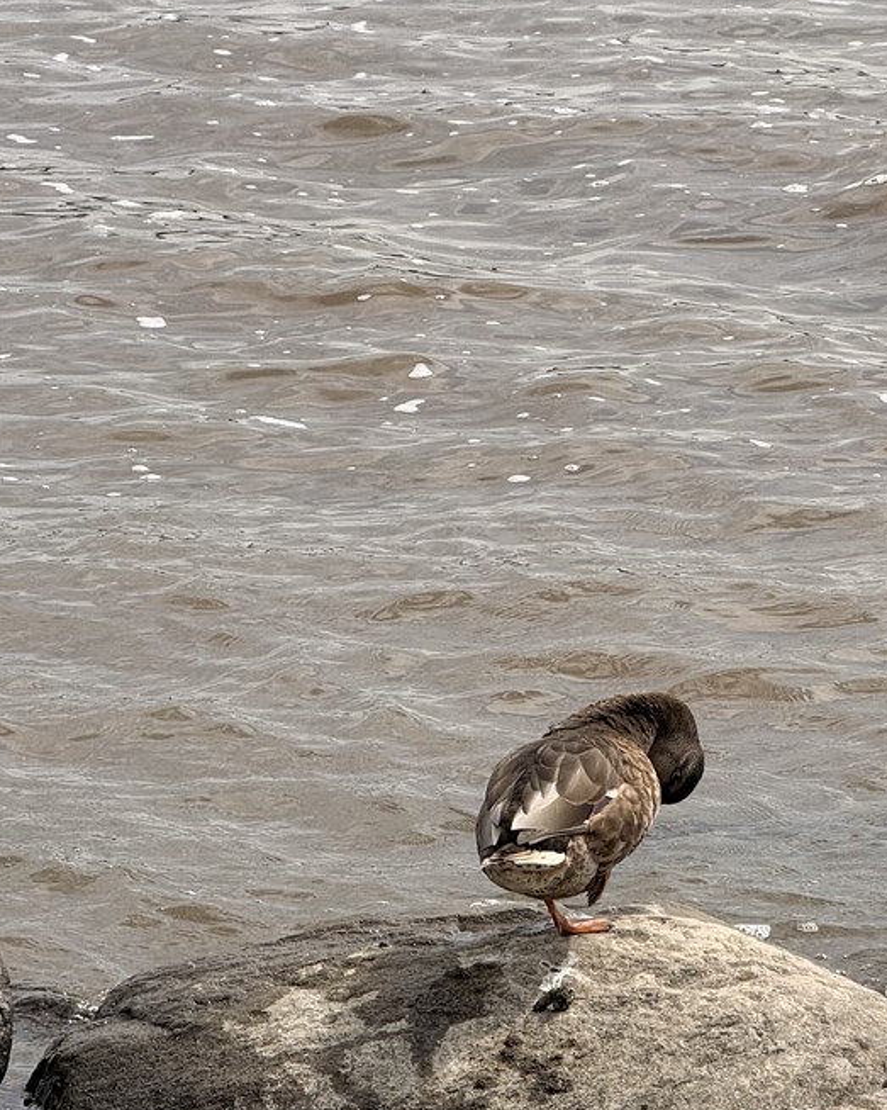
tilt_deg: -12.0
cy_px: 643
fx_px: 7057
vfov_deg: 9.0
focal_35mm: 215
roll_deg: -0.2
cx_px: 909
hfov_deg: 7.2
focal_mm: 15.66
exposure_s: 1/1451
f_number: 2.8
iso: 50
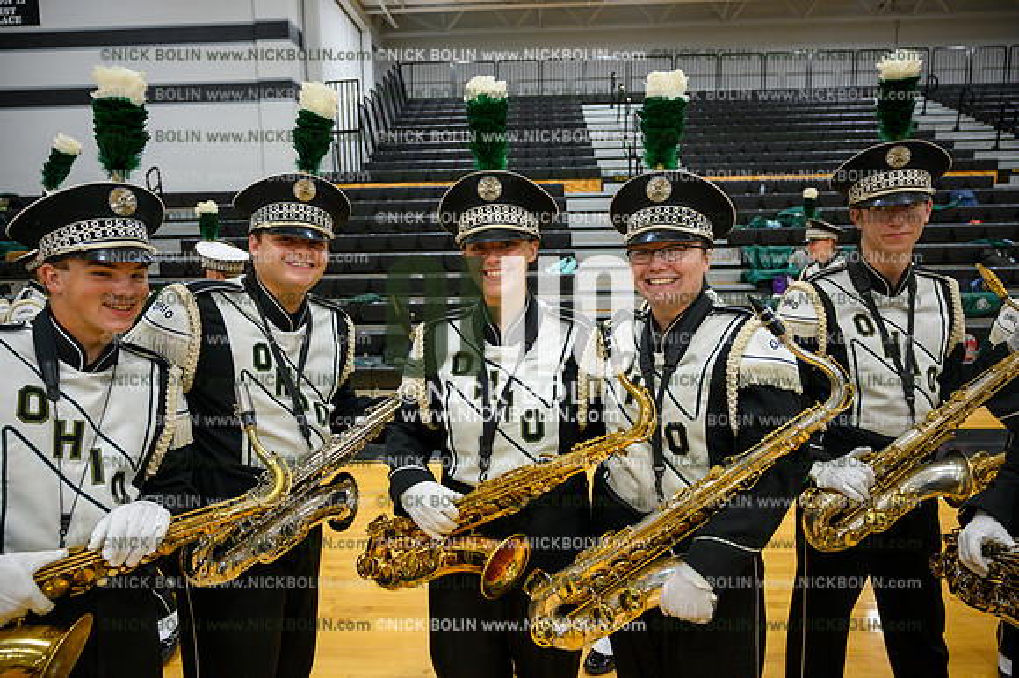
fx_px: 679
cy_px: 339
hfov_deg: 73.8
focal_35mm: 24
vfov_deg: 53.1
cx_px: 510
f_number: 4
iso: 1250
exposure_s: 1/250
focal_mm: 24
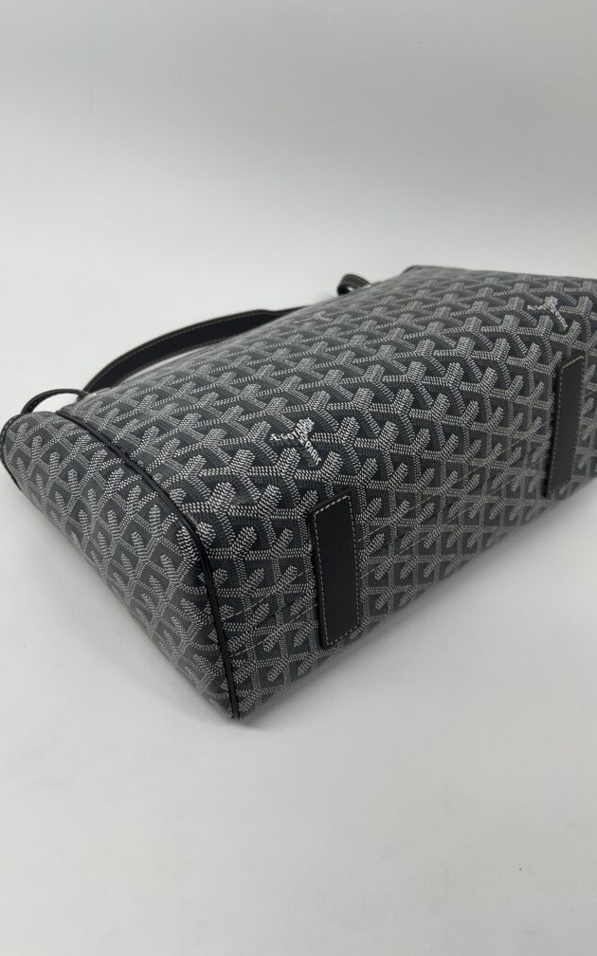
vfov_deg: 66.5
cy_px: 479
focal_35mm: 28
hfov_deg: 44.5
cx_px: 317
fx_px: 729
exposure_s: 1/158
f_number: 1.5
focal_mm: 5.7
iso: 40
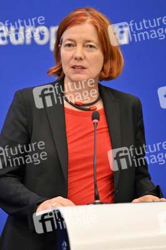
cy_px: 125
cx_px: 83
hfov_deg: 7.4
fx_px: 1282
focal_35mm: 185
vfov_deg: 11.1
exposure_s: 1/800
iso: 5000
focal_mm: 185
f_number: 2.8
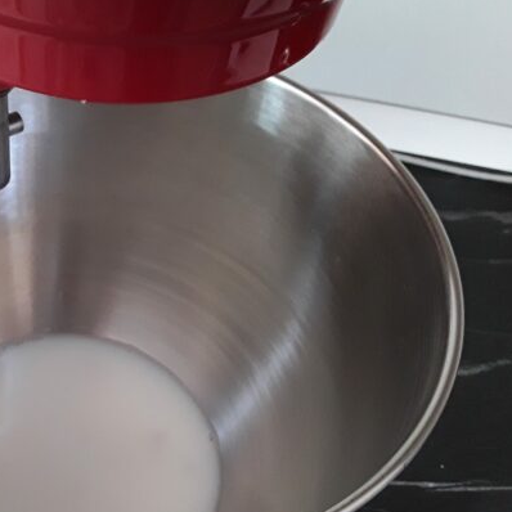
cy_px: 313
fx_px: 703
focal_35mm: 42
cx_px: 72
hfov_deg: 37.9
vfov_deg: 39.8
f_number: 1.9
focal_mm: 2.91
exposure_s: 1/17
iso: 160
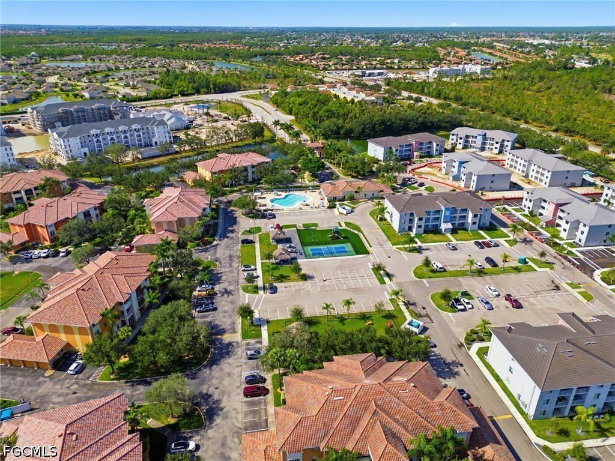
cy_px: 230
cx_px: 308
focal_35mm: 24
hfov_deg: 71.6
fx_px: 426
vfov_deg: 56.8
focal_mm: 6.7
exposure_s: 1/80
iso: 110
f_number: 1.7
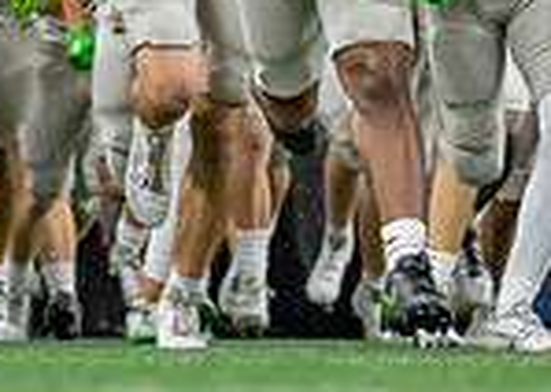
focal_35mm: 425
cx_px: -12
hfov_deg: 4.7
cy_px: -24
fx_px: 6642
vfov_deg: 3.4
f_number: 2.8
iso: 2000
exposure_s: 1/1000
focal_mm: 70
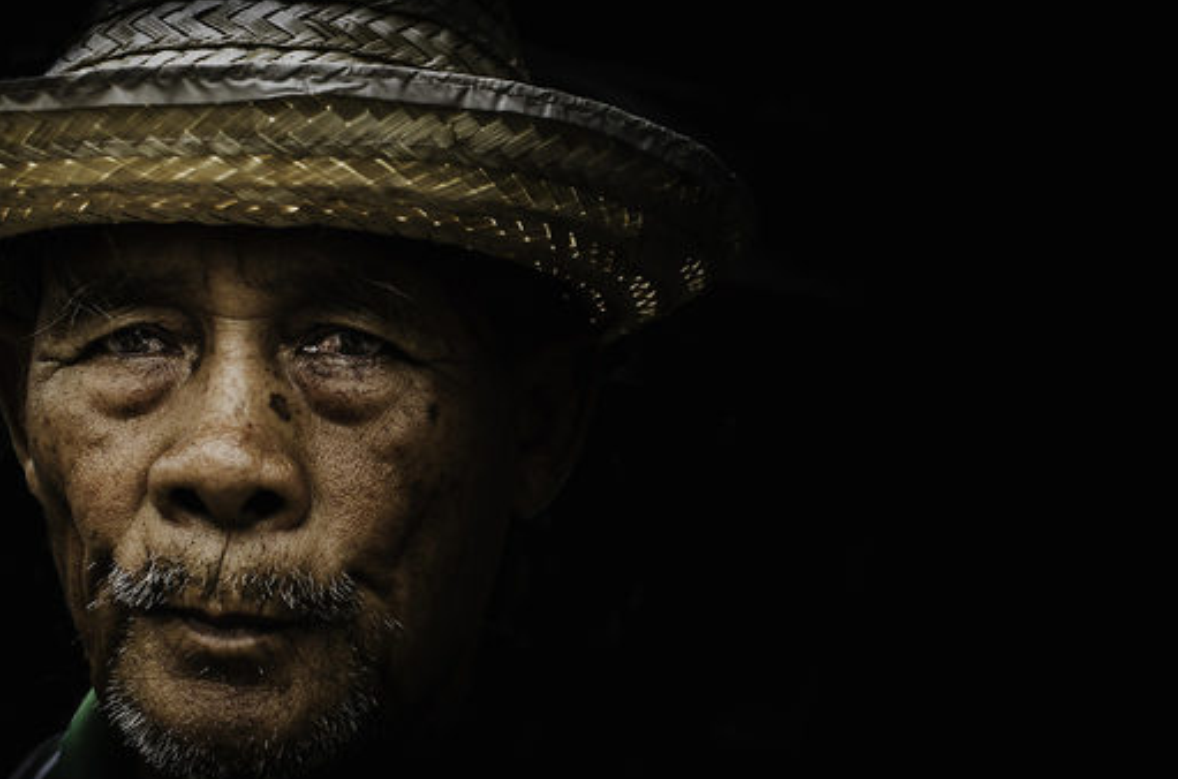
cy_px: 404
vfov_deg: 21.9
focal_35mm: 62
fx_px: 2010
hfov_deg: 32.6
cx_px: 542
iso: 160
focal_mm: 35
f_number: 4.5
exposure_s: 1/250
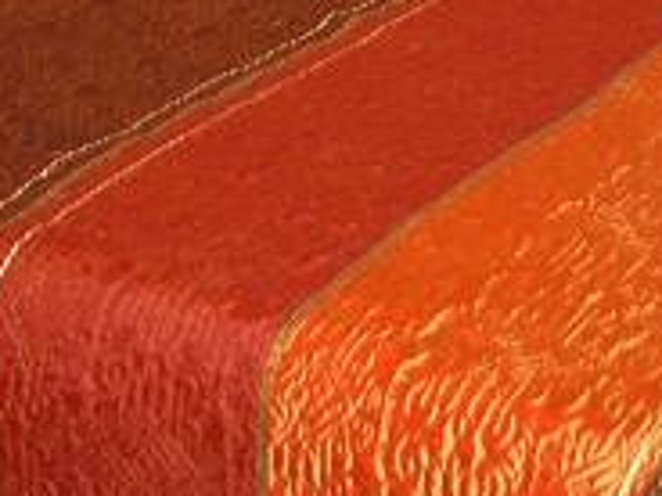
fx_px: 2238
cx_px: 610
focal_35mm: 117
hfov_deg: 16.6
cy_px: -214
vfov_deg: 12.2
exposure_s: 1/40
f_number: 2.6
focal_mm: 5.8
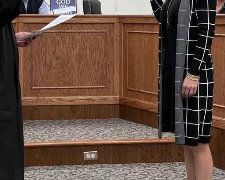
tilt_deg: -1.0
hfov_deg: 20.3
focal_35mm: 94
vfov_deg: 16.2
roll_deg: +0.5
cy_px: 22
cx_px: 83
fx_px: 626
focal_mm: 6.76
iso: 160
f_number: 1.78
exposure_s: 1/120
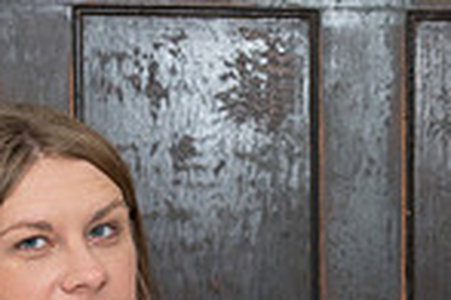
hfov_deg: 11.4
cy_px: 529
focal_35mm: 177
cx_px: 509
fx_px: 2217
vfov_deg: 7.5
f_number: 4
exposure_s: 1/320
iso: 800
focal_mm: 43
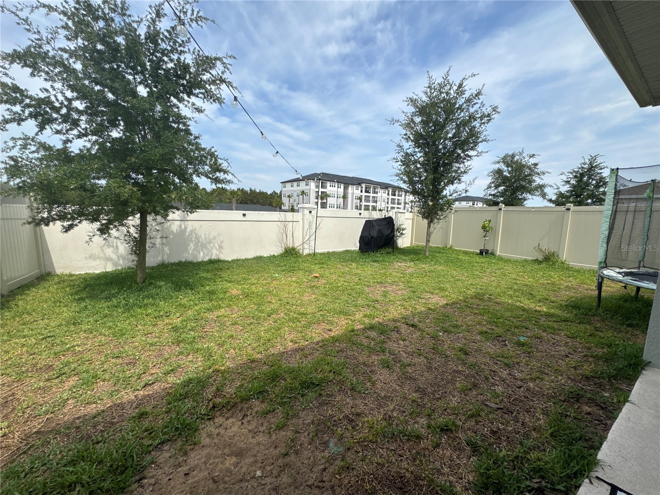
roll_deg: -2.2
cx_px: 330
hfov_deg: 102.1
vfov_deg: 85.7
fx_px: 267
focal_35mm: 14
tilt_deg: -7.1
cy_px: 248
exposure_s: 1/2208
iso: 40
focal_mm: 2.22
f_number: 2.2
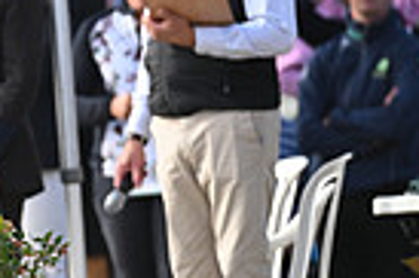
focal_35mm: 1526
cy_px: 63
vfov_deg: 0.9
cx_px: -450
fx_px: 17740
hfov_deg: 1.4
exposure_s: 1/1600
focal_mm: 360
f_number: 5
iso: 1000
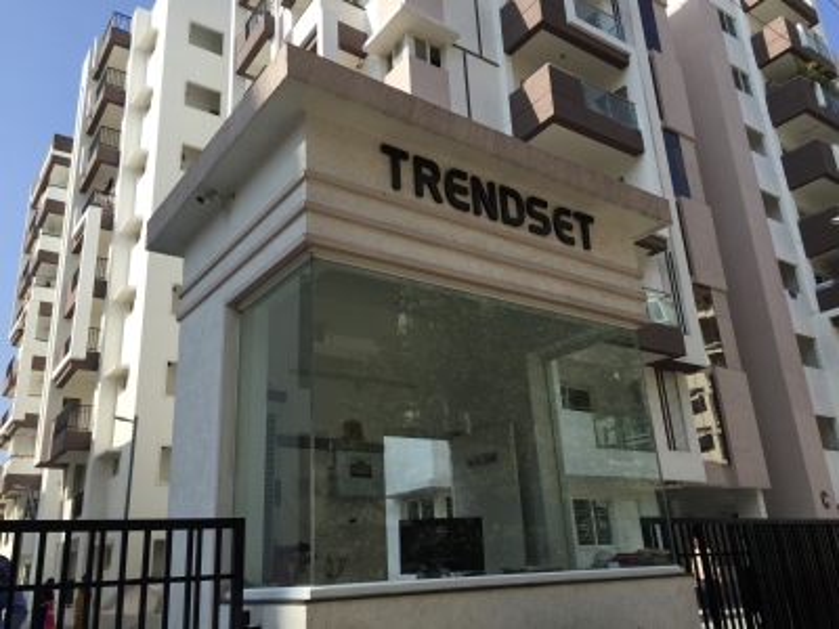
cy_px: 314
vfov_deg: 48.2
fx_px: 703
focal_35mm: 29
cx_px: 420
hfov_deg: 61.7
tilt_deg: +20.0
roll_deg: +2.8
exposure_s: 1/1464
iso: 32
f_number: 2.2
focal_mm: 4.15
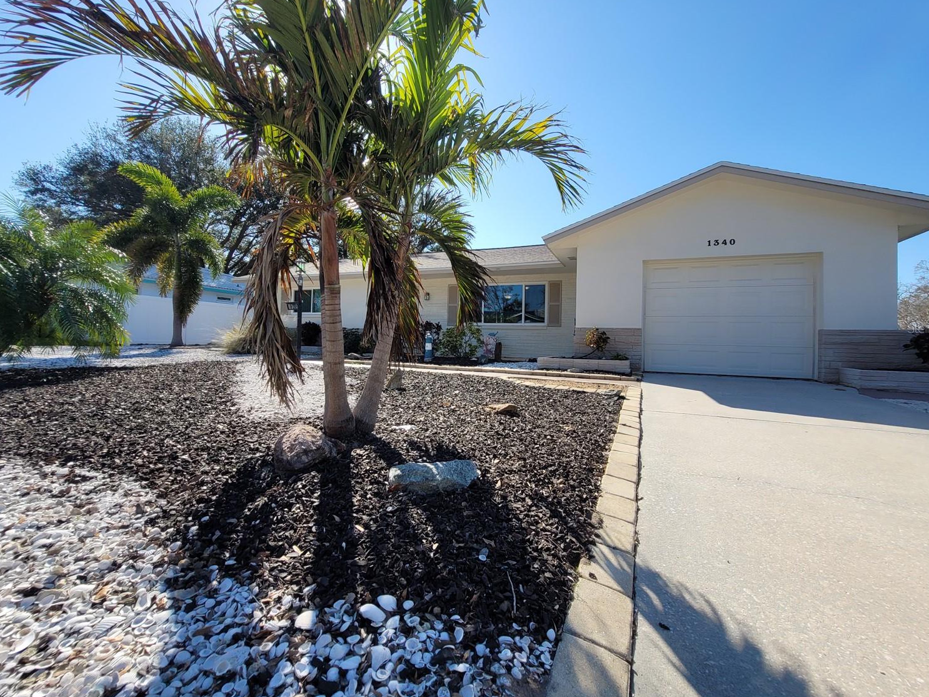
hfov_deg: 102.1
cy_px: 328
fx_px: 376
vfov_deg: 85.6
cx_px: 466
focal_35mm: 14
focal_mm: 2.2
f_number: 2.2
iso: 64
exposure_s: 1/1410
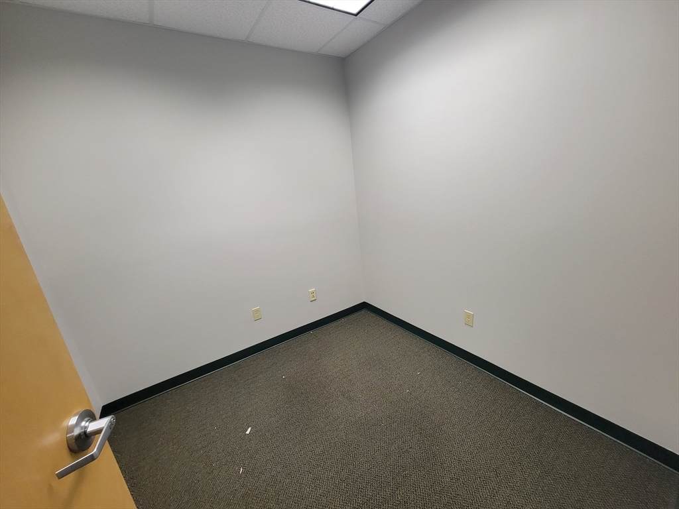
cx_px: 340
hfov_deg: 106.2
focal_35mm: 13
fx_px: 255
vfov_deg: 89.9
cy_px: 254
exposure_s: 1/60
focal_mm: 2.2
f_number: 2.2
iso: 320
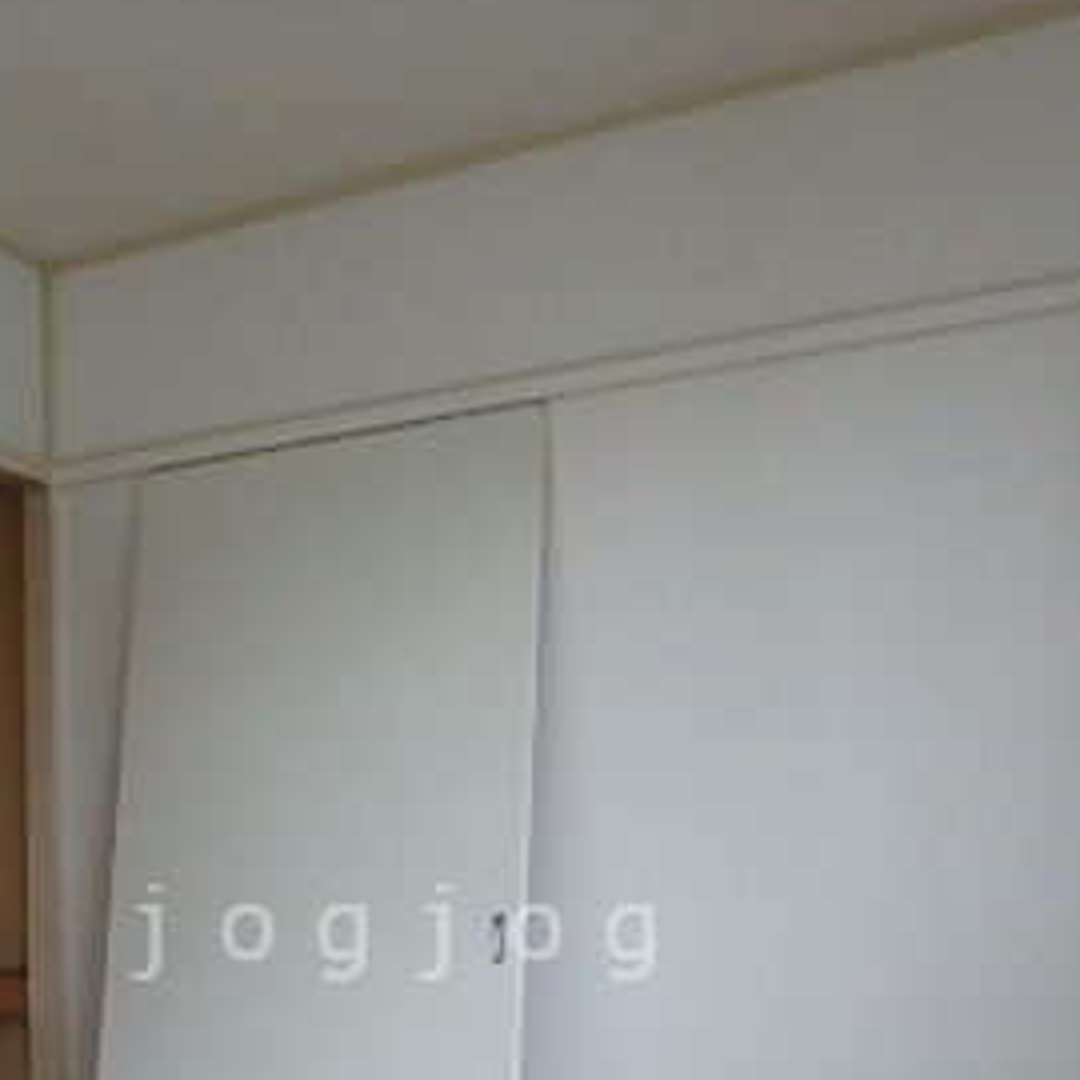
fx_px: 1553
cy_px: 932
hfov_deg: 38.1
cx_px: 404
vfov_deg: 36.4
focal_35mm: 44
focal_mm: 3.7
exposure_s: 1/80
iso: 800
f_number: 3.5
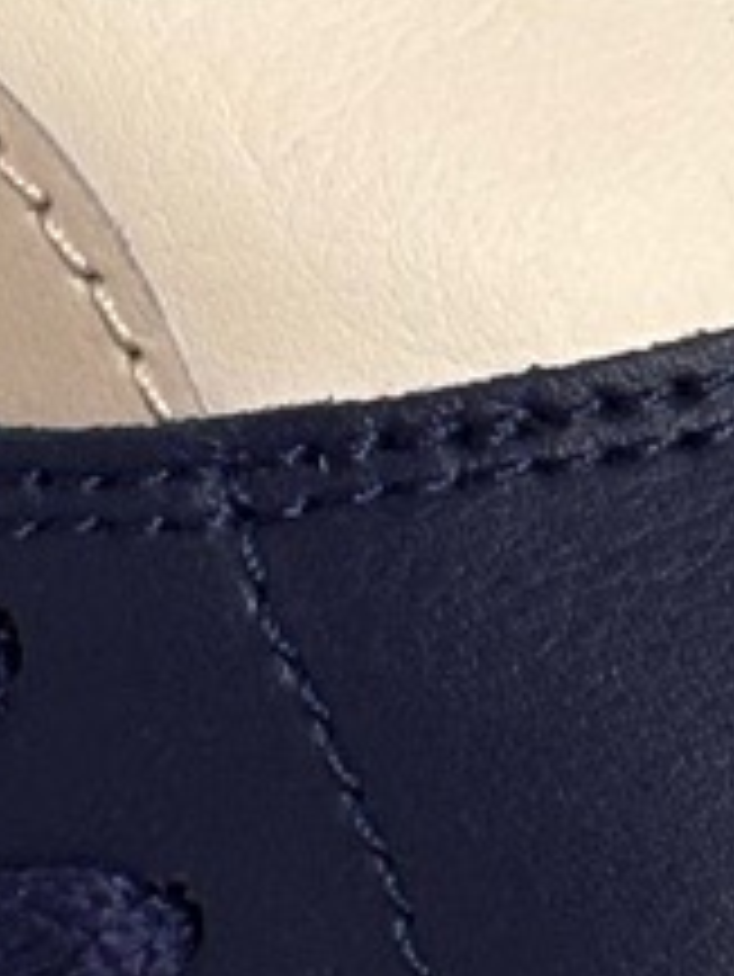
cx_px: -599
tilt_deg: -85.8
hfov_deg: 3.9
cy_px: 418
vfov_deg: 5.2
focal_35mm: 383
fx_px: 10818
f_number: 1.6
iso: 125
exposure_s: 1/33
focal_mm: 5.96
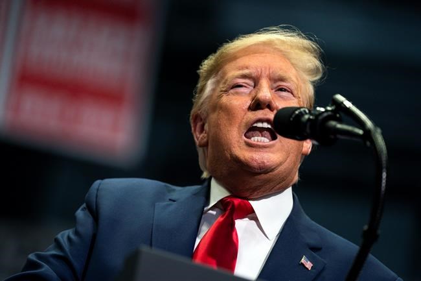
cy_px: 140
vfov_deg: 8.0
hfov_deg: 12.0
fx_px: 1999
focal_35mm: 171
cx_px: 210
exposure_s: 1/1600
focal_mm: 171
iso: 1250
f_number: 2.8
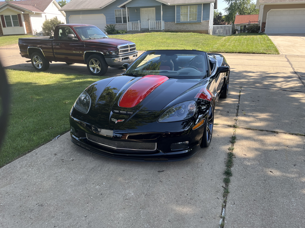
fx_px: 229
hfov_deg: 67.3
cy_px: 114
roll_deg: +2.5
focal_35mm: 26
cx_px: 152
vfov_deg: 53.1
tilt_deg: -20.1
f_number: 1.6
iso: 50
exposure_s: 1/534
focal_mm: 5.1
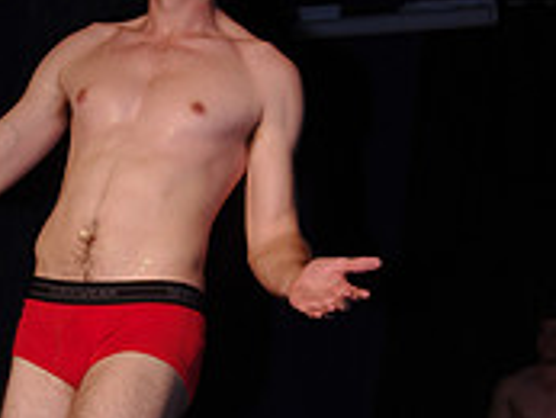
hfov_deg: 13.8
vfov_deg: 10.4
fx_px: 2282
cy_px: 331
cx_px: 88
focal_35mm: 142
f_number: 2.8
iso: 320
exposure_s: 1/180
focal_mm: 38.13
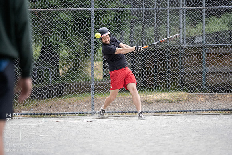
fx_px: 2011
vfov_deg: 4.4
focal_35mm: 312
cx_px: 116
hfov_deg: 6.6
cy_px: 87
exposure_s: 1/1250
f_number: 2.8
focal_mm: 150
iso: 1250
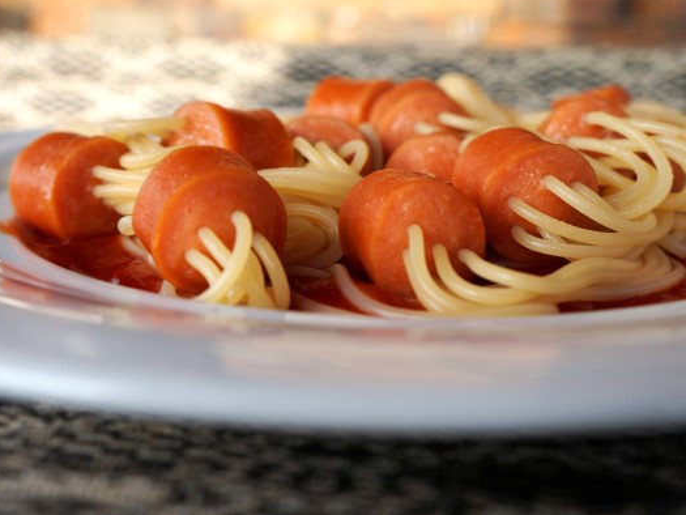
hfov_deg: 42.4
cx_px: 368
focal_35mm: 45
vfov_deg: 32.5
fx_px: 883
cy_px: 258
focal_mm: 27
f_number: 5
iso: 100
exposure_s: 1/250
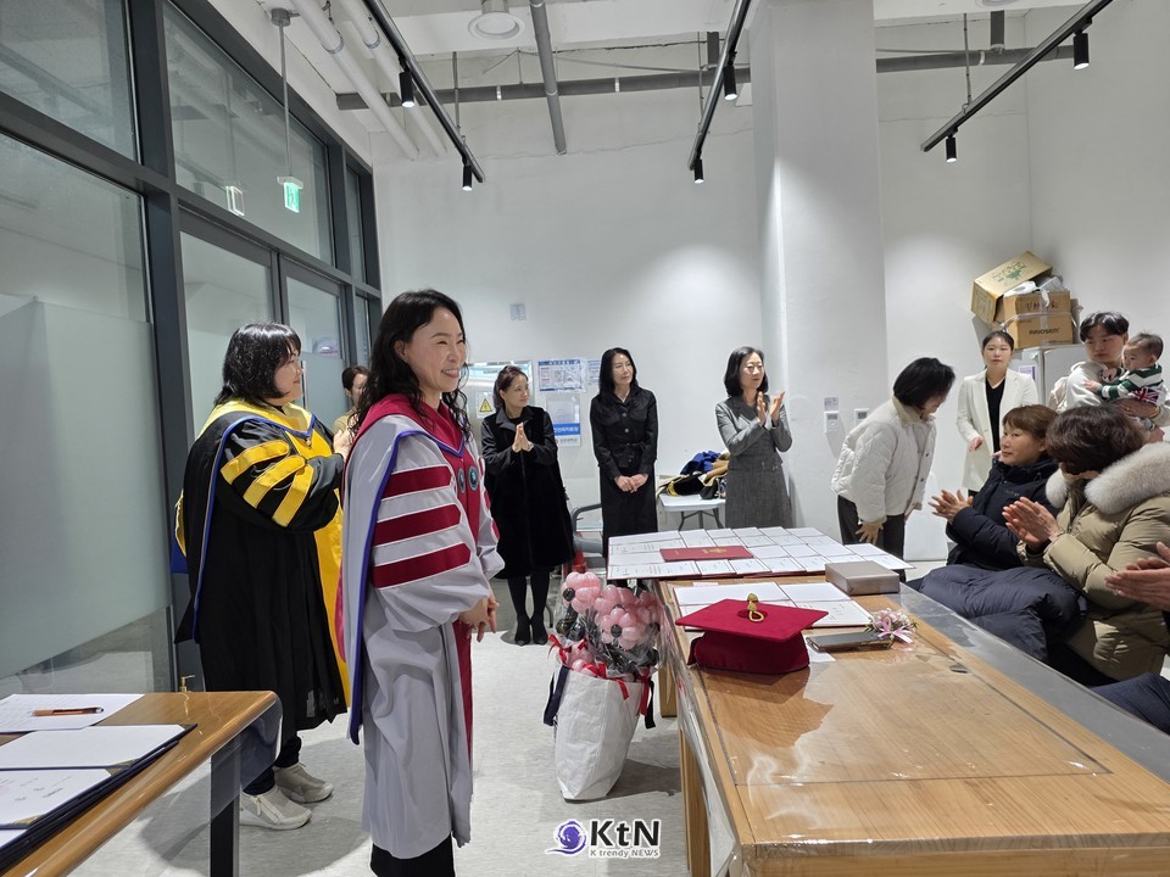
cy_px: 438
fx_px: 777
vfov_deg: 58.9
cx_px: 585
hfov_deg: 73.9
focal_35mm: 23
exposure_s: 1/120
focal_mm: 6.25
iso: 250
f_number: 1.7
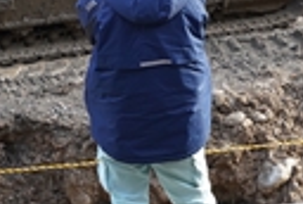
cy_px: -47
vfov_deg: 3.2
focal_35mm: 437
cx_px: 372
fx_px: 3687
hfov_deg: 4.7
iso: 800
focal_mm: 70
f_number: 5
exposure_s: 1/320
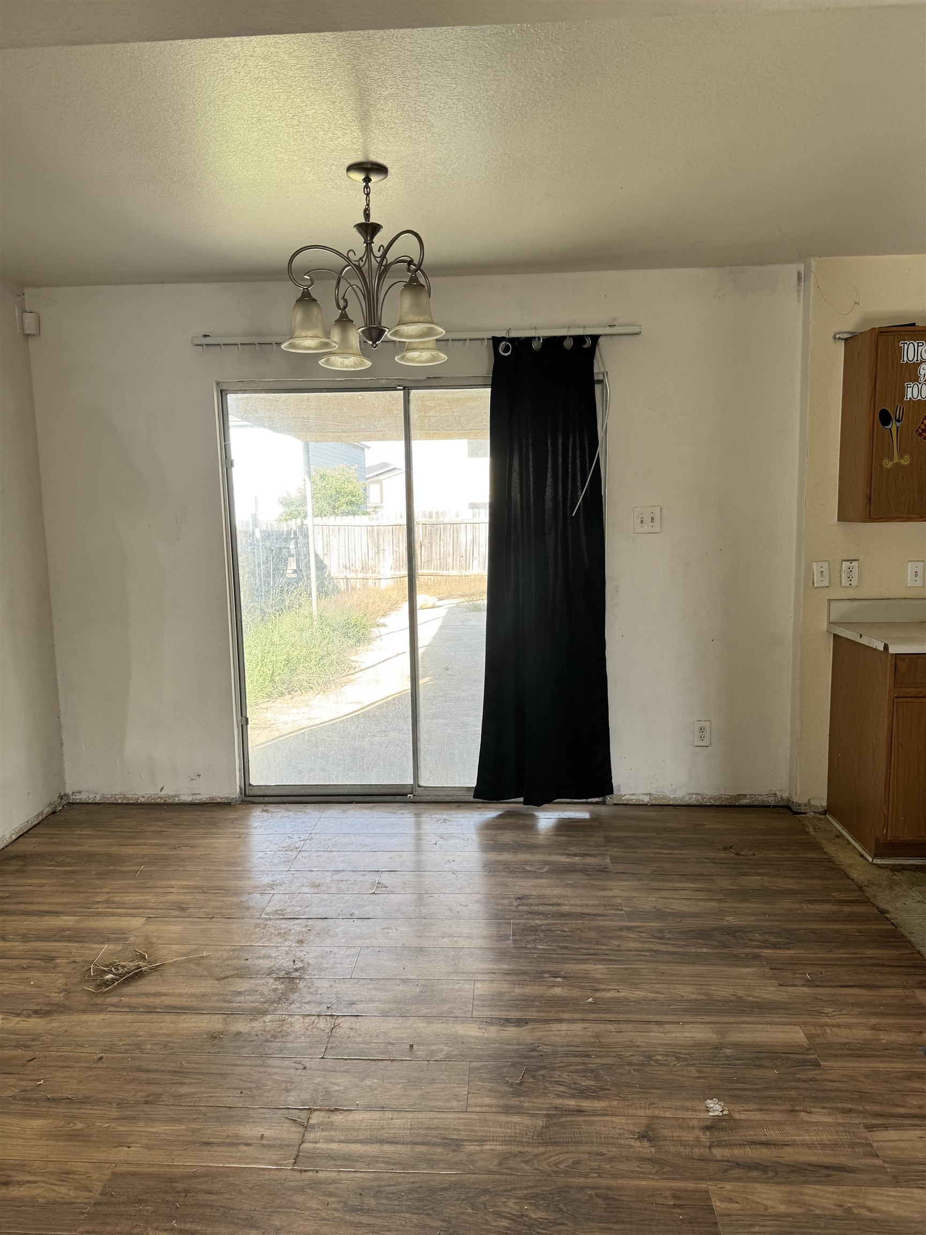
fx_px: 856
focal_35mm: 24
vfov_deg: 71.6
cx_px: 463
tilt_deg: -8.3
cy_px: 618
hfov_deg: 56.8
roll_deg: +2.5
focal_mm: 6.76
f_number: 1.78
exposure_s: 1/121
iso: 50
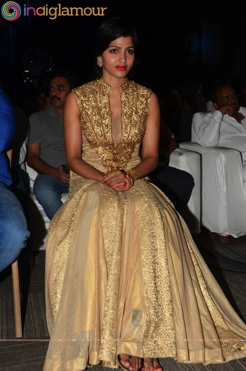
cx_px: 123
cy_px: 186
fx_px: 525
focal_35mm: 51
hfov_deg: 26.4
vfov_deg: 39.0
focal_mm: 34
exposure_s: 1/160
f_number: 9
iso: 200
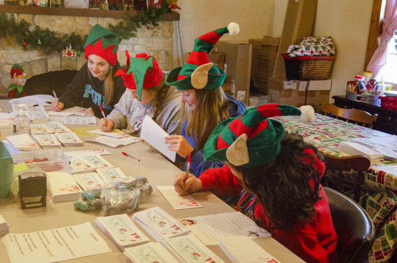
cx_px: 198
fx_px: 528
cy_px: 132
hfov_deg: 41.2
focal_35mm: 48
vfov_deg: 28.0
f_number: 6.3
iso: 1250
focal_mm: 32
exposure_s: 1/80
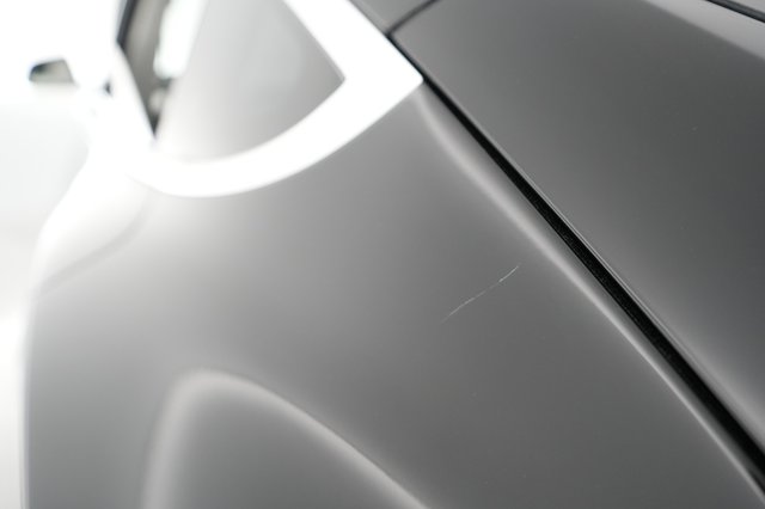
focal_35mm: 28
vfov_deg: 46.4
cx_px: 382
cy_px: 254
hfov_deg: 65.5
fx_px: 595
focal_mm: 28
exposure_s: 1/100
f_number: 3.5
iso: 3200
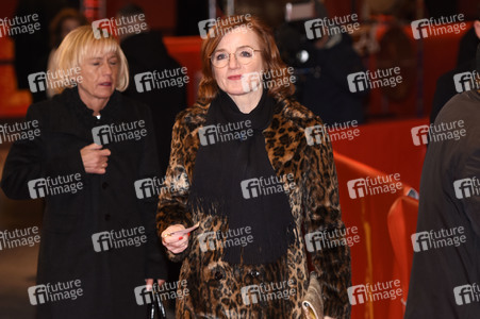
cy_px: 160
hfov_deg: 12.2
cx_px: 240
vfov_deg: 8.2
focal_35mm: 168
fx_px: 2238
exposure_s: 1/400
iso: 640
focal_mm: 112
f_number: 3.2
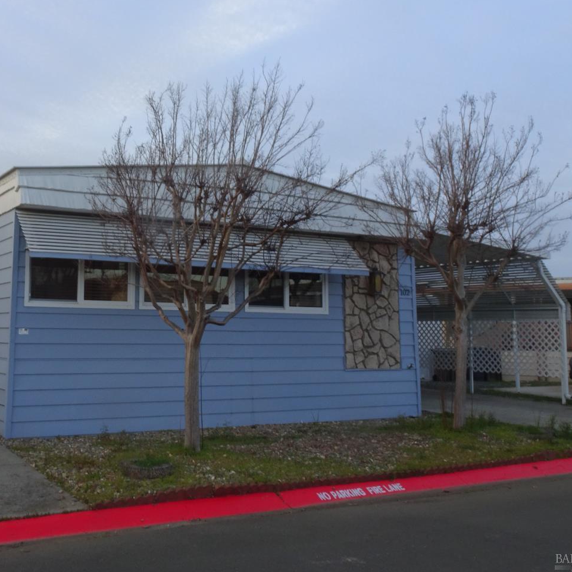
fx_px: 748
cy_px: 245
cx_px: 158
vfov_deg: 41.8
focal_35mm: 40
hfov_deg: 40.9
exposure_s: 1/30
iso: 80
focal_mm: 4.92
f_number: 3.5
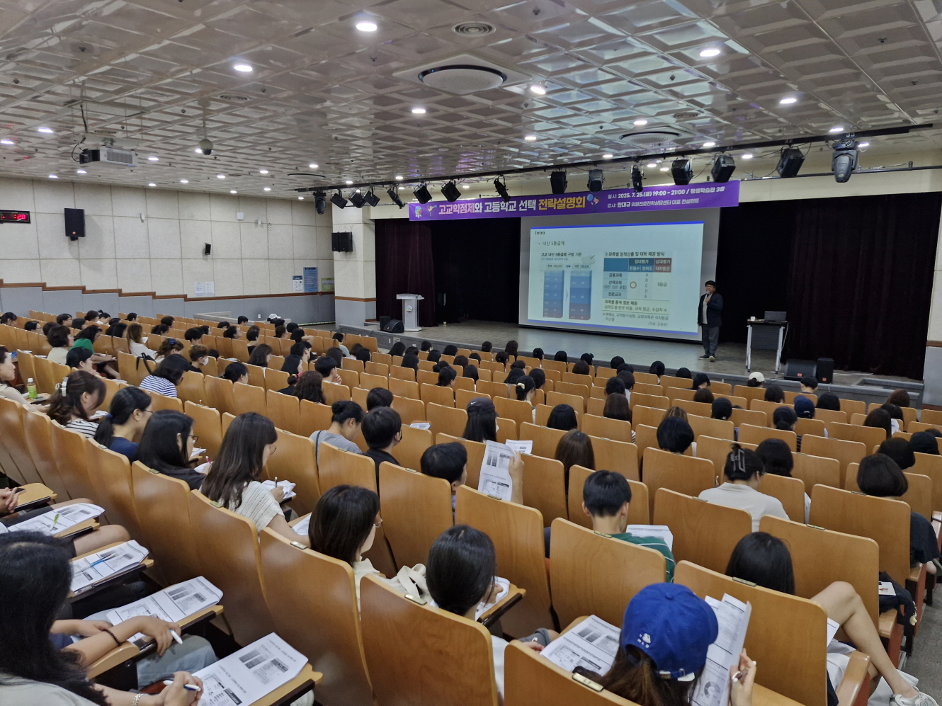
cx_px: 471
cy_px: 353
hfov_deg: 73.9
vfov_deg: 58.9
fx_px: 626
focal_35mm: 23
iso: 640
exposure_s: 1/120
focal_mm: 5.54
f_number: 1.8
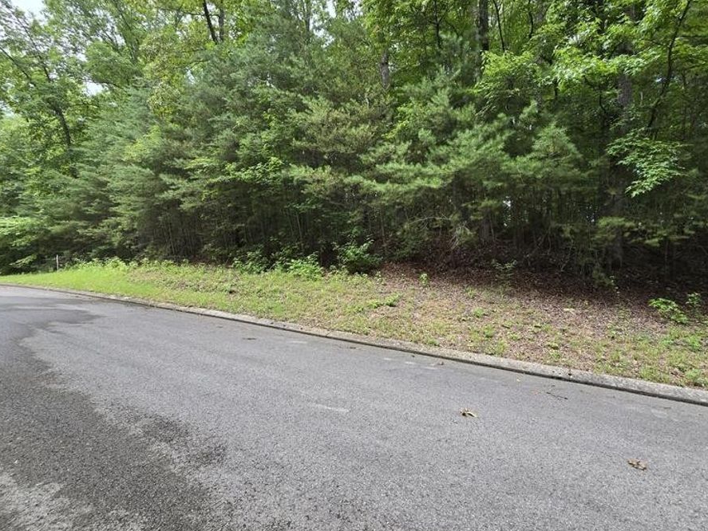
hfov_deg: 97.8
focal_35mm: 15
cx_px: 389
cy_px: 267
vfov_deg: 81.8
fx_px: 307
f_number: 2.2
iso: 50
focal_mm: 2.2
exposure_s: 1/120
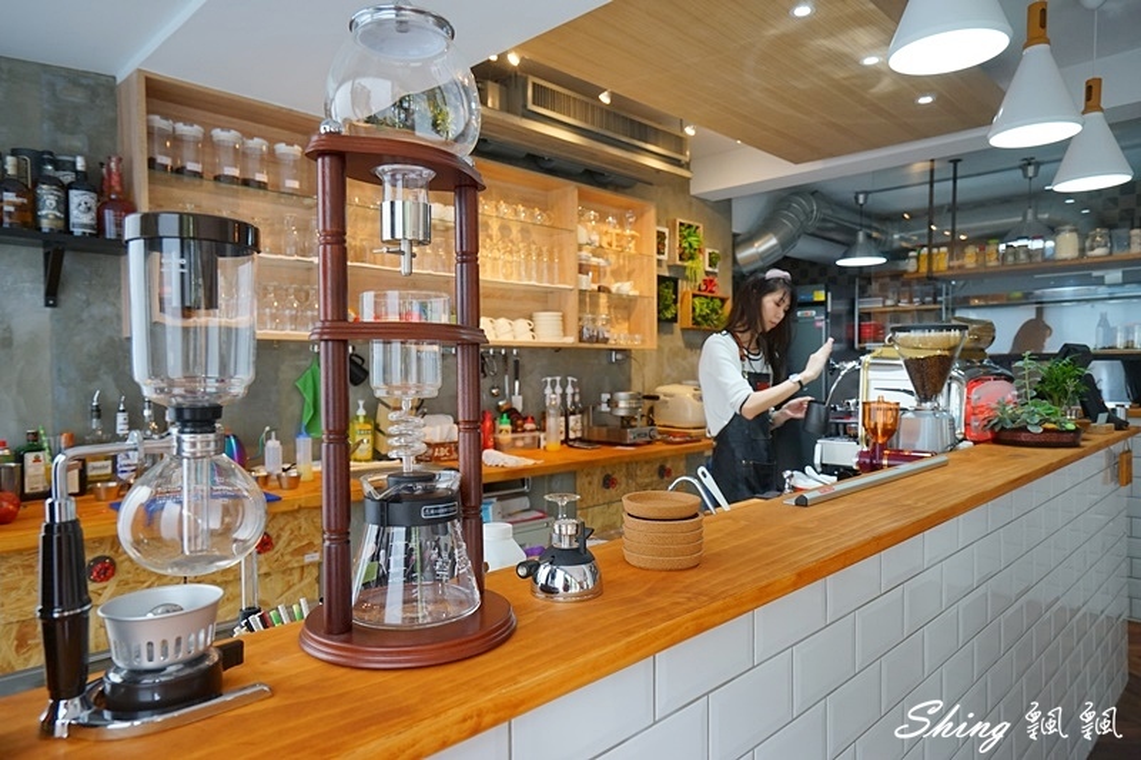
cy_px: 380
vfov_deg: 55.1
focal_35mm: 23
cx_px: 570
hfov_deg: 76.1
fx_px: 729
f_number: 5.6
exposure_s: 1/60
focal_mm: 23
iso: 800
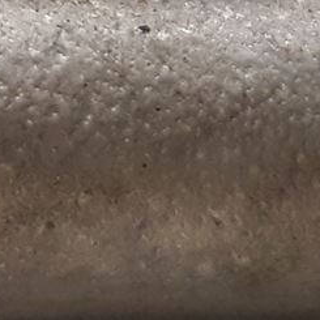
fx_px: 2008
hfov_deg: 8.9
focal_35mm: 192
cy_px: -357
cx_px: -161
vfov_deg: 8.6
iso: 250
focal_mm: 3.93
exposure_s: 1/50
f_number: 1.7
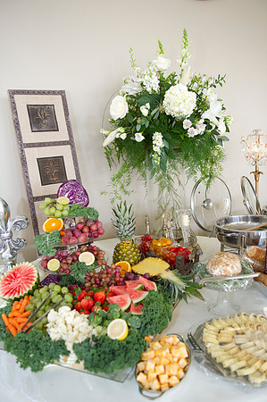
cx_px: 134
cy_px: 201
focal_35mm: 32
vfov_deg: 58.8
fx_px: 357
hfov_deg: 41.0
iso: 1250
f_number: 3.5
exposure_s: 1/100
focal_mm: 32
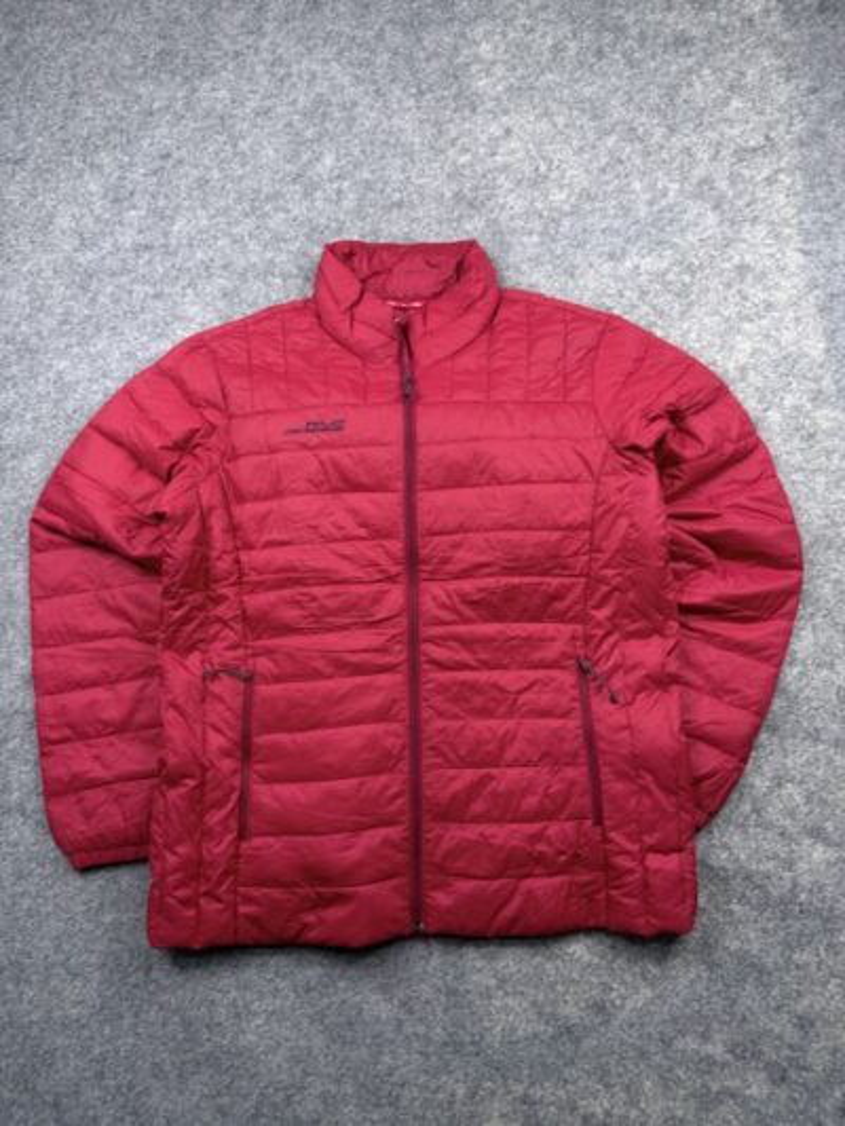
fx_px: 781
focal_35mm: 24
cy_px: 563
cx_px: 422
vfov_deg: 71.6
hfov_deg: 56.8
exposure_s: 1/100
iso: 80
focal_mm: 6.76
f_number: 1.78
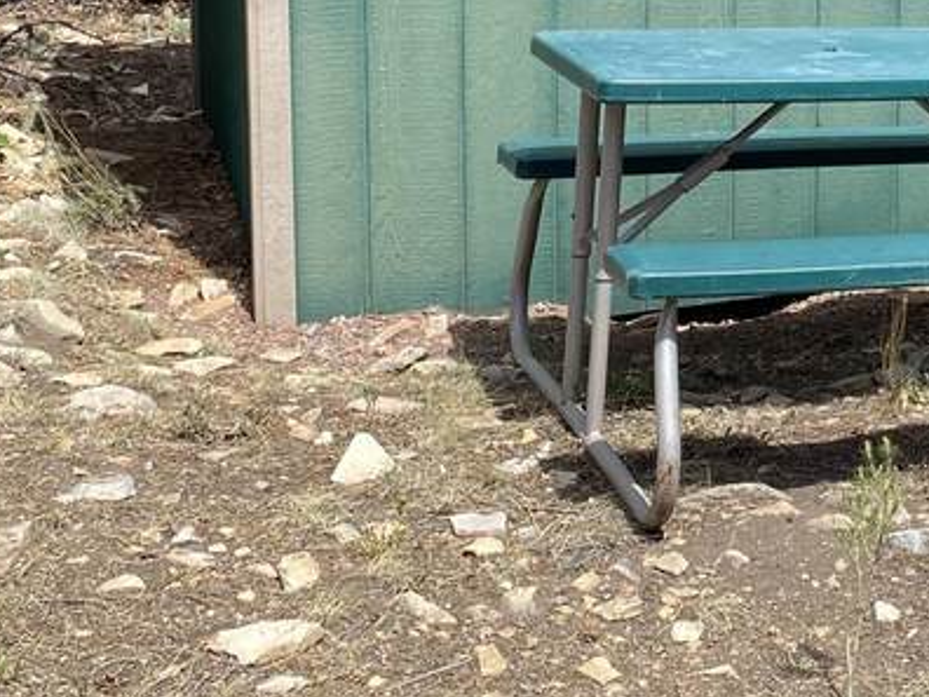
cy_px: -117
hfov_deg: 20.9
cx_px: 1246
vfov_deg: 16.9
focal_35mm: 84
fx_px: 2254
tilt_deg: -7.8
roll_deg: -1.6
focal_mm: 4.25
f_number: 1.8
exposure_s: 1/1330
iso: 32
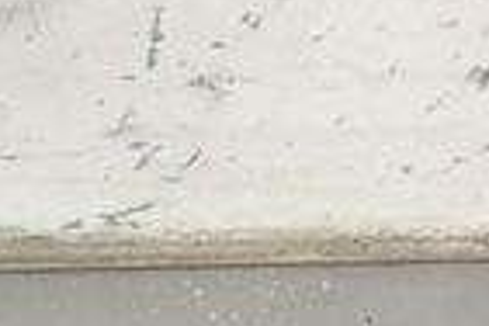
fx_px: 1793
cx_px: -173
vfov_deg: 9.8
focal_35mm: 132
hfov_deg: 14.8
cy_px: 586
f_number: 1.8
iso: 40
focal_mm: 4
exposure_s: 1/33
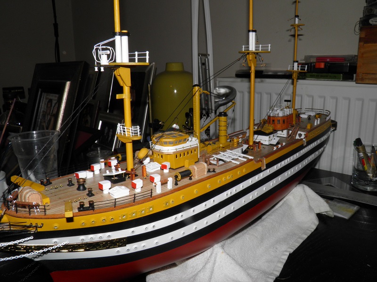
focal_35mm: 28
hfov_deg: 63.4
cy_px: 141
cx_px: 188
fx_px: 305
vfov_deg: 49.7
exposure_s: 1/30
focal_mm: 4.9
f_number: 8
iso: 100
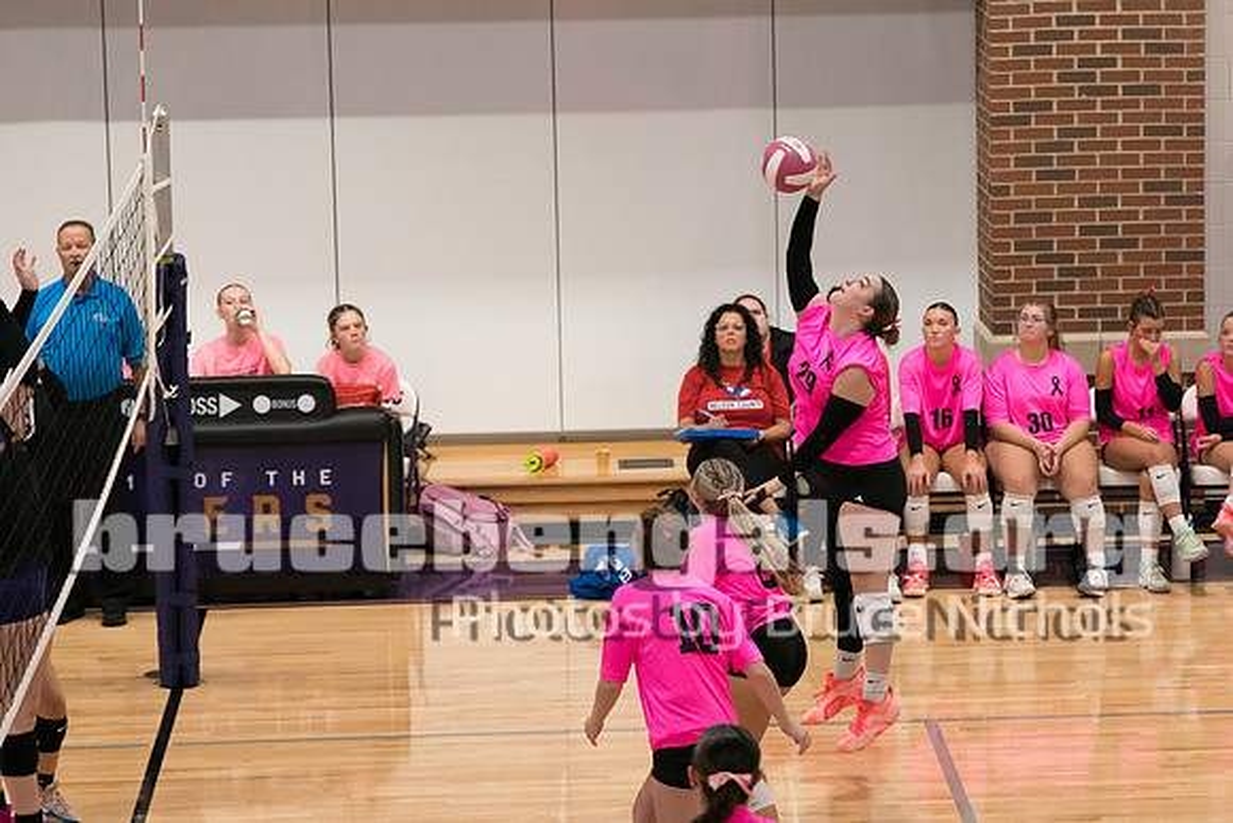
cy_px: 357
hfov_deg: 14.6
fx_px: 4812
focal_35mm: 140
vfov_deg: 9.8
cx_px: 834
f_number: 2.8
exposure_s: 1/1000
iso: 3200
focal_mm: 80
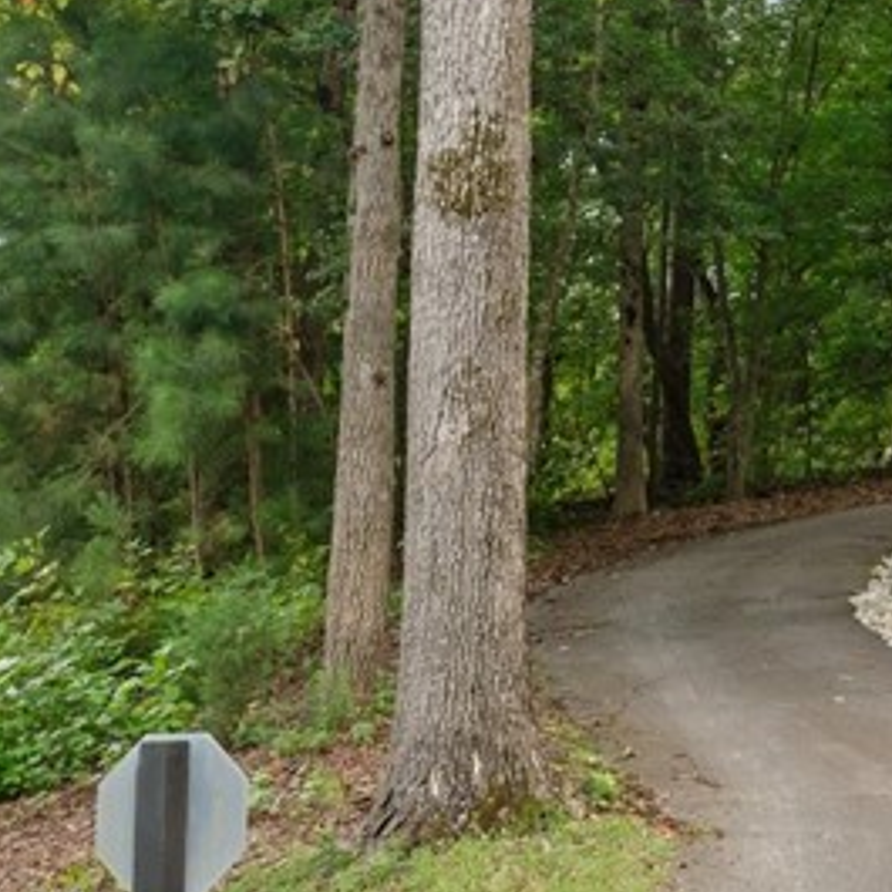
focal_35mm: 94
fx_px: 2740
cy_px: 358
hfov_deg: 15.8
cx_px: 1597
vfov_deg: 18.5
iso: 400
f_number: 8
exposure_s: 1/40
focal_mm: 27
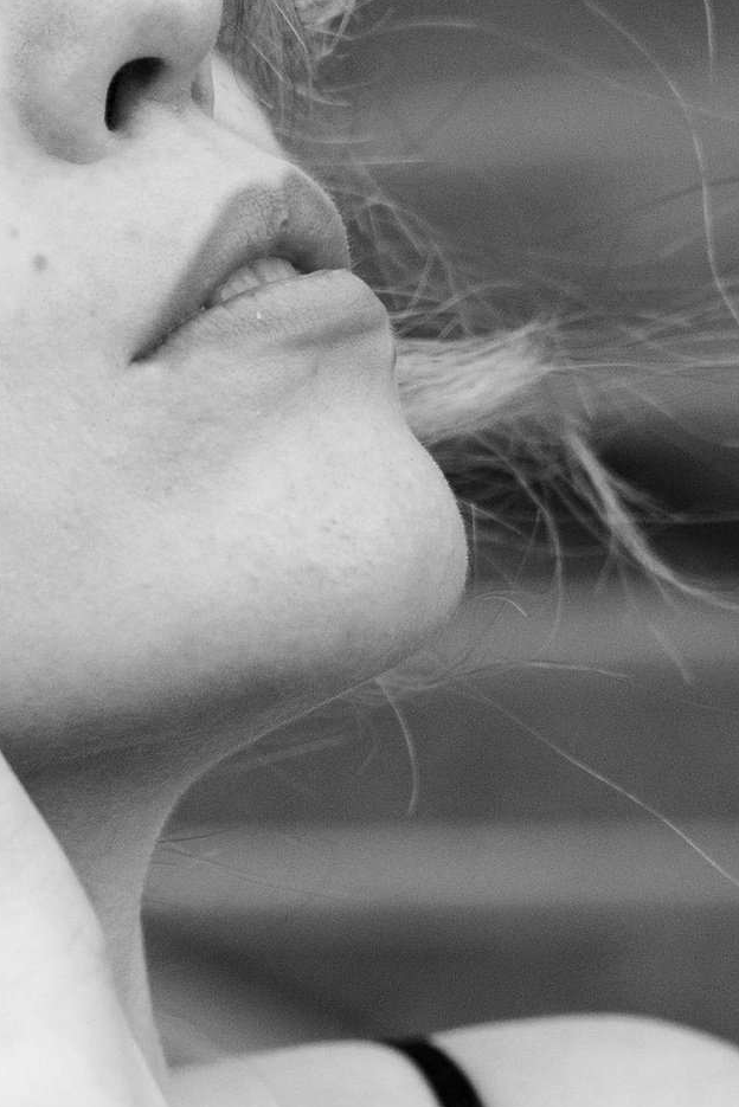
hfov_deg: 5.8
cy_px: 1322
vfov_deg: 8.7
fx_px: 7199
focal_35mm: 234
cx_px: -283
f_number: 4
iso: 1600
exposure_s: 1/640
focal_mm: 57
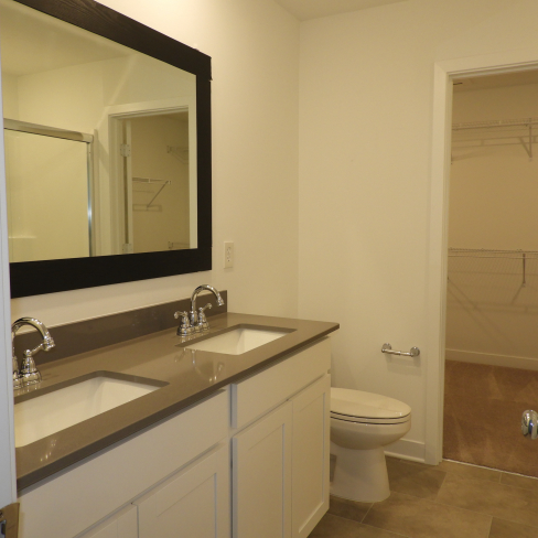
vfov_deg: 55.6
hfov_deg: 55.6
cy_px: 263
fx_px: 510
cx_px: 271
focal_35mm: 29
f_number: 3.3
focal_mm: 4.3
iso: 125
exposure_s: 1/30
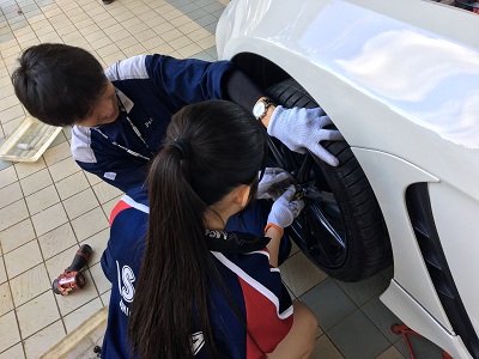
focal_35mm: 29
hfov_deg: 61.7
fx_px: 401
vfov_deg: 48.2
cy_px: 180
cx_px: 240
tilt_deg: -45.5
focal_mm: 4.15
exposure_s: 1/60
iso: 25
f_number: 2.2
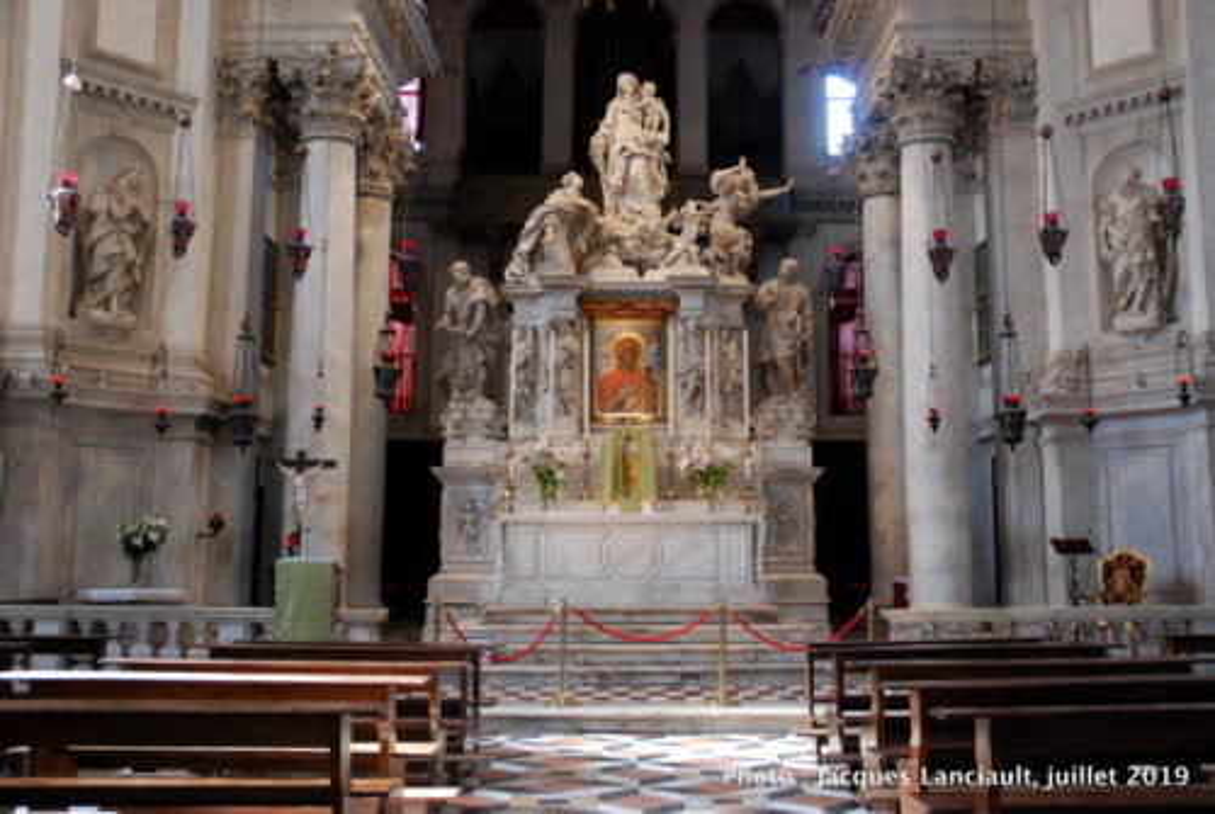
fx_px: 1217
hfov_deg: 53.1
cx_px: 608
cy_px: 407
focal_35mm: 36
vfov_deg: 37.0
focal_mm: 24
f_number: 3.8
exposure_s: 1/50
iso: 800
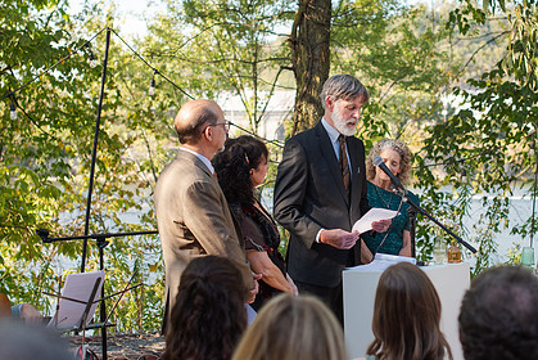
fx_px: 1181
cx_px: 349
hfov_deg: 25.5
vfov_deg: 17.3
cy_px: 155
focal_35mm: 79
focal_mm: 50
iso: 450
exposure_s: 1/1250
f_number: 3.5
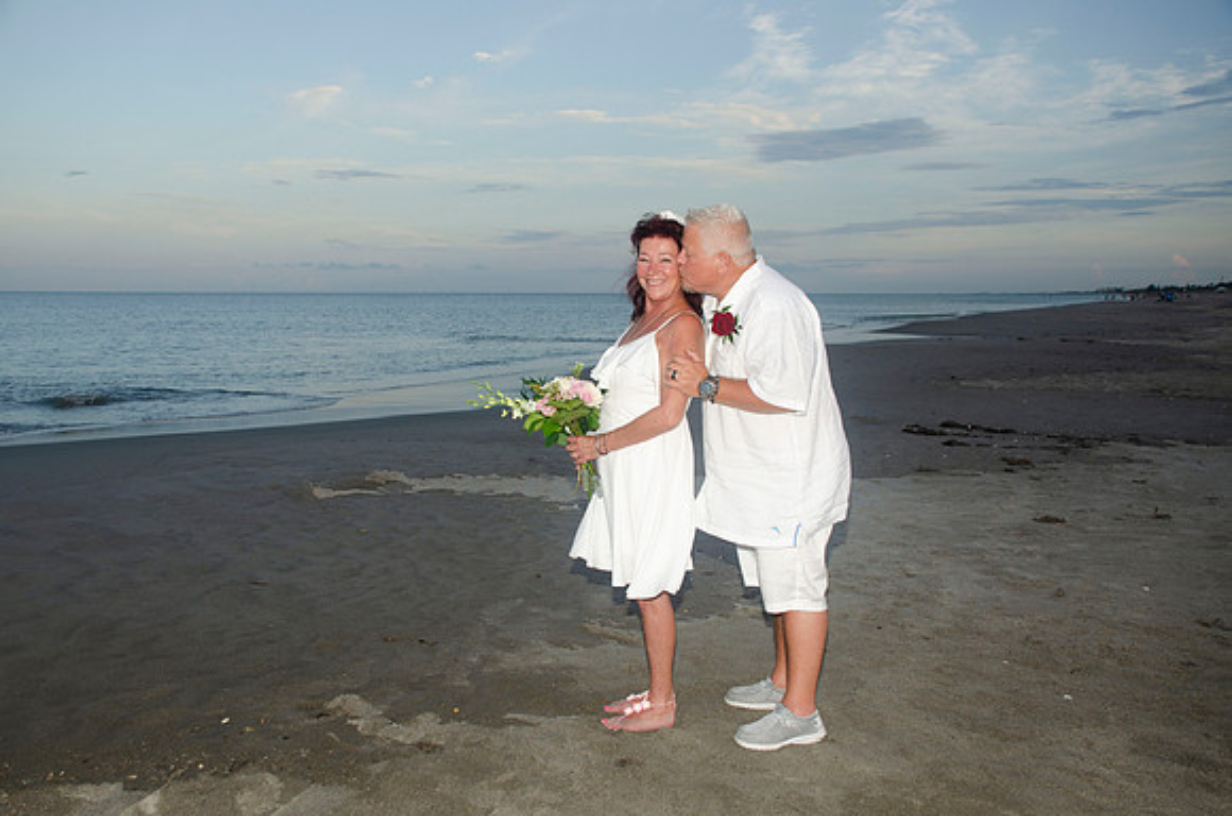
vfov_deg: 39.8
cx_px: 616
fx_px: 1127
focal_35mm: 33
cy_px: 408
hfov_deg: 57.3
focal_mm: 22
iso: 200
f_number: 5
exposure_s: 1/250
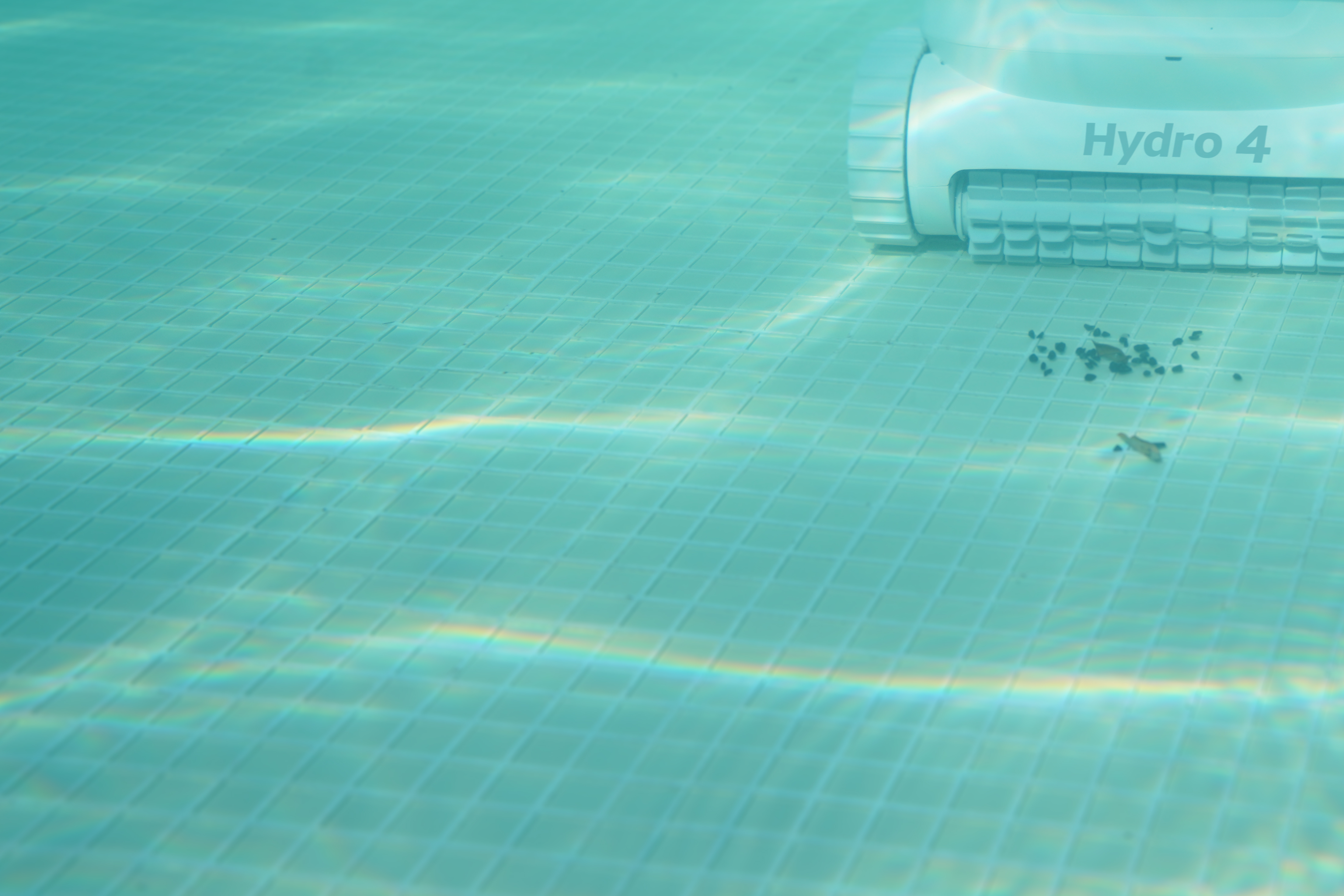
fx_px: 2352
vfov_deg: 21.2
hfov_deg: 30.7
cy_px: 112
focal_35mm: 63
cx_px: 1164
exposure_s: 1/400
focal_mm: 35
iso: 160
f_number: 6.3
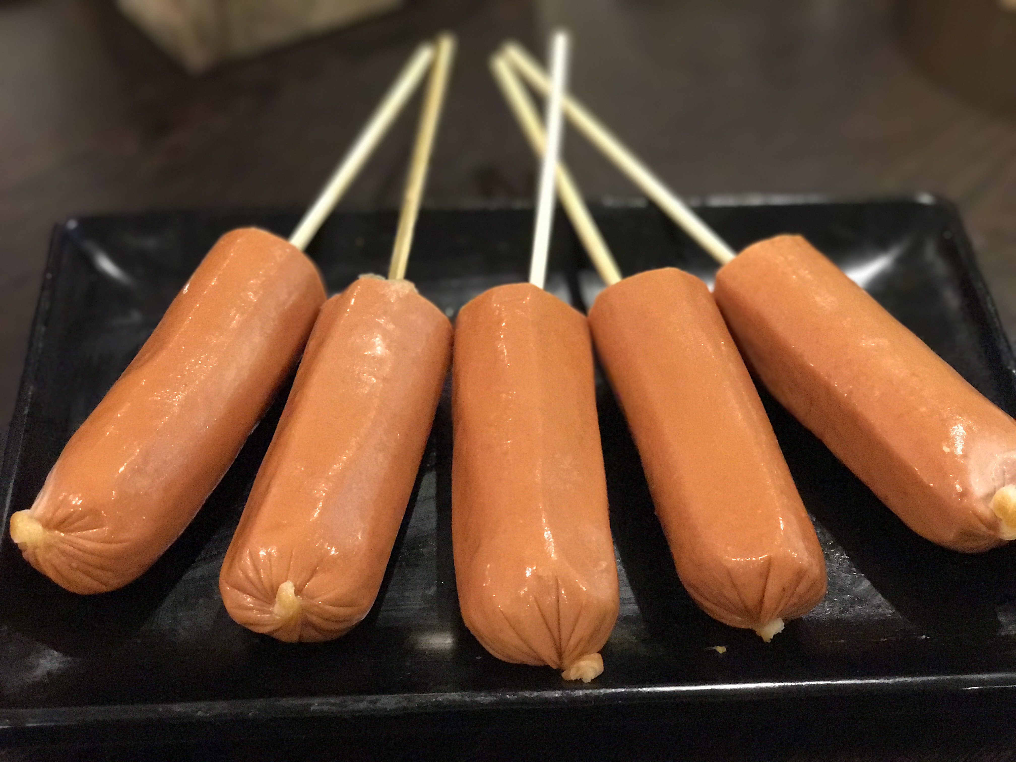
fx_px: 1673
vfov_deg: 25.7
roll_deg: -0.1
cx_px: 508
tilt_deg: -44.1
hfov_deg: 33.8
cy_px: 381
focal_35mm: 57
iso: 1000
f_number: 2.8
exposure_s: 1/50
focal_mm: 6.6
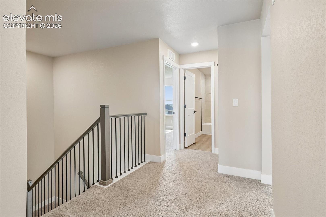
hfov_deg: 95.0
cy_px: 108
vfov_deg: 72.1
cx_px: 163
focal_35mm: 16
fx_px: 149
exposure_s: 1/15
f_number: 8
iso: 500
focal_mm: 11
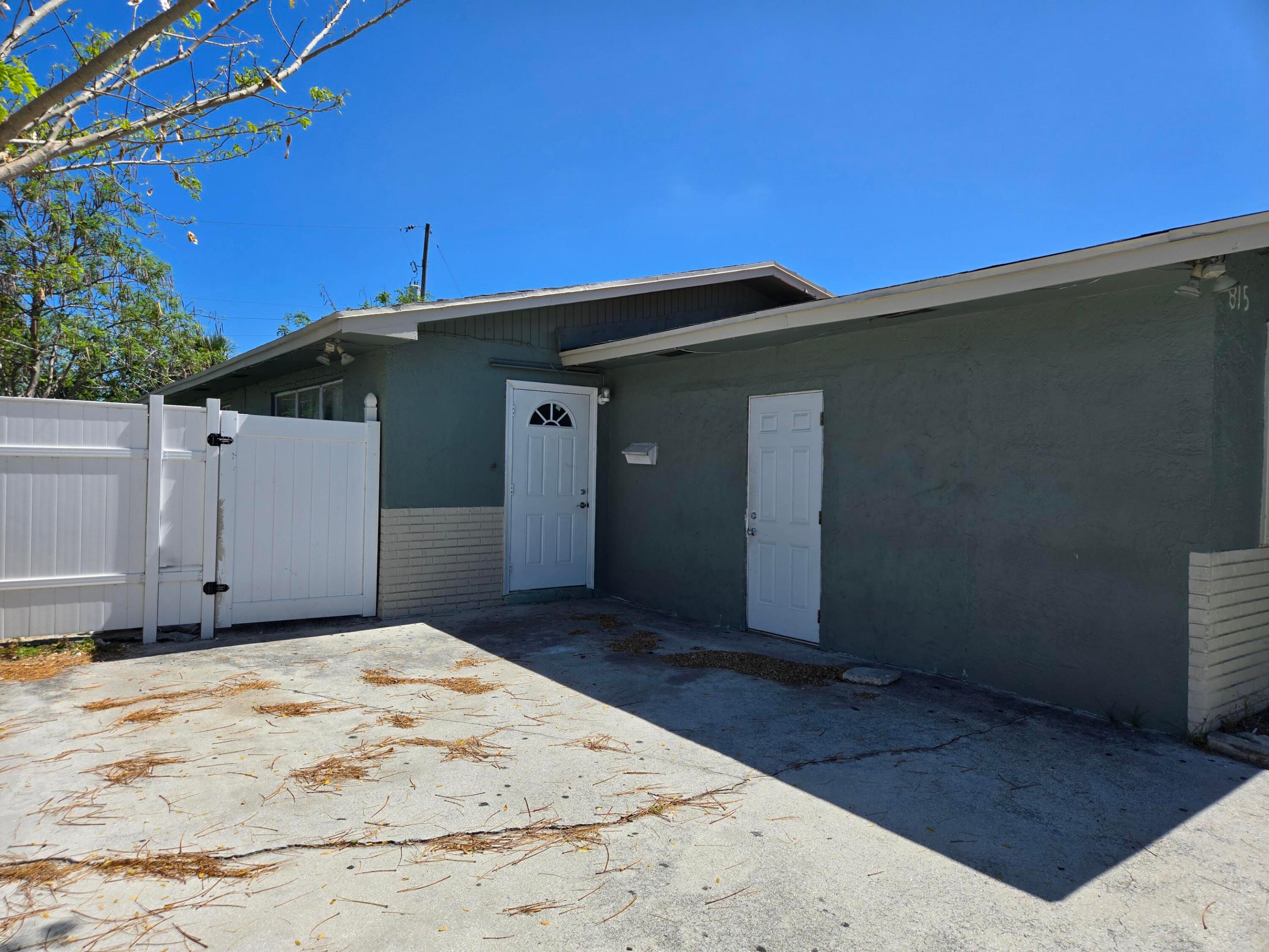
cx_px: 634
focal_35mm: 23
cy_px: 476
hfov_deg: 73.9
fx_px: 843
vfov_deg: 58.9
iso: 25
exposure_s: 1/2038
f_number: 1.8
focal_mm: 5.4
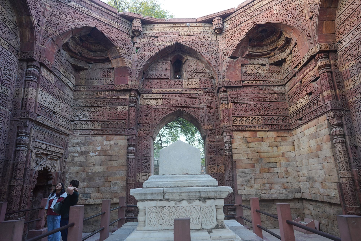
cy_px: 120
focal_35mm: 24
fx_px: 241
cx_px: 180
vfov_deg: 53.1
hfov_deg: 73.7
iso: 320
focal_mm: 24
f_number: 3.2
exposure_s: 1/100
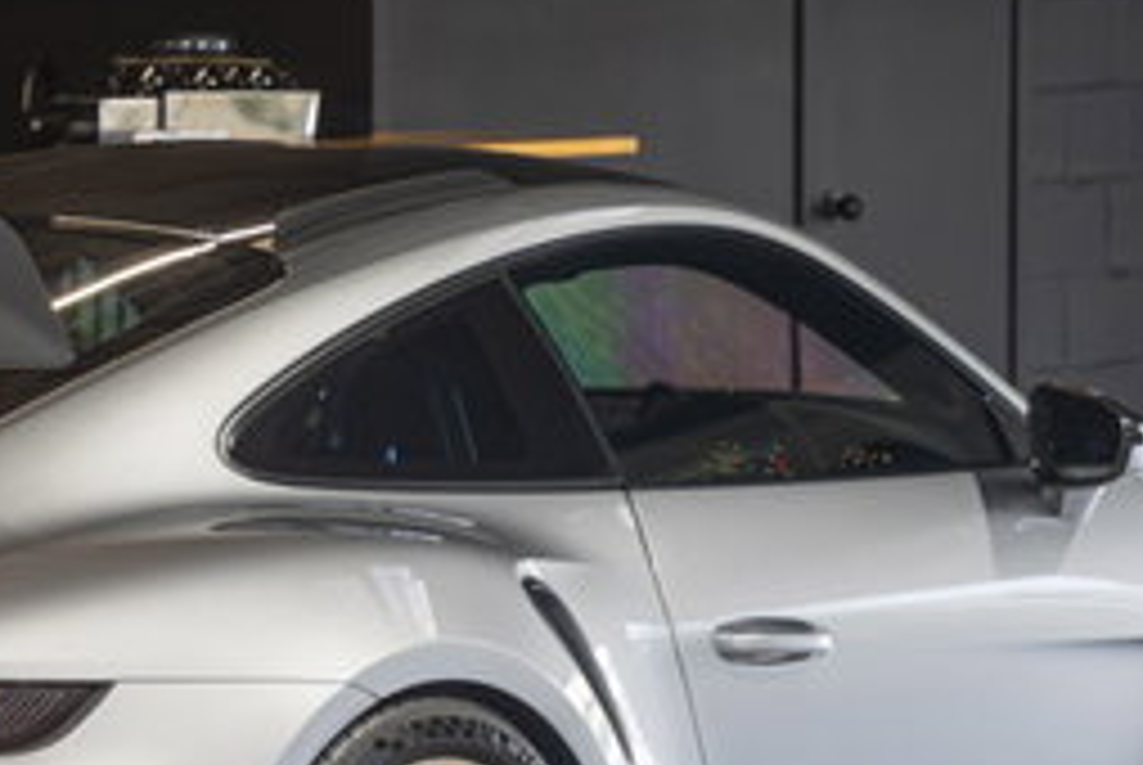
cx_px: 11
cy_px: 220
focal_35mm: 183
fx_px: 5830
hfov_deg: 11.1
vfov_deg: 7.5
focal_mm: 60.8
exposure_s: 1/60
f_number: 5
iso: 5000
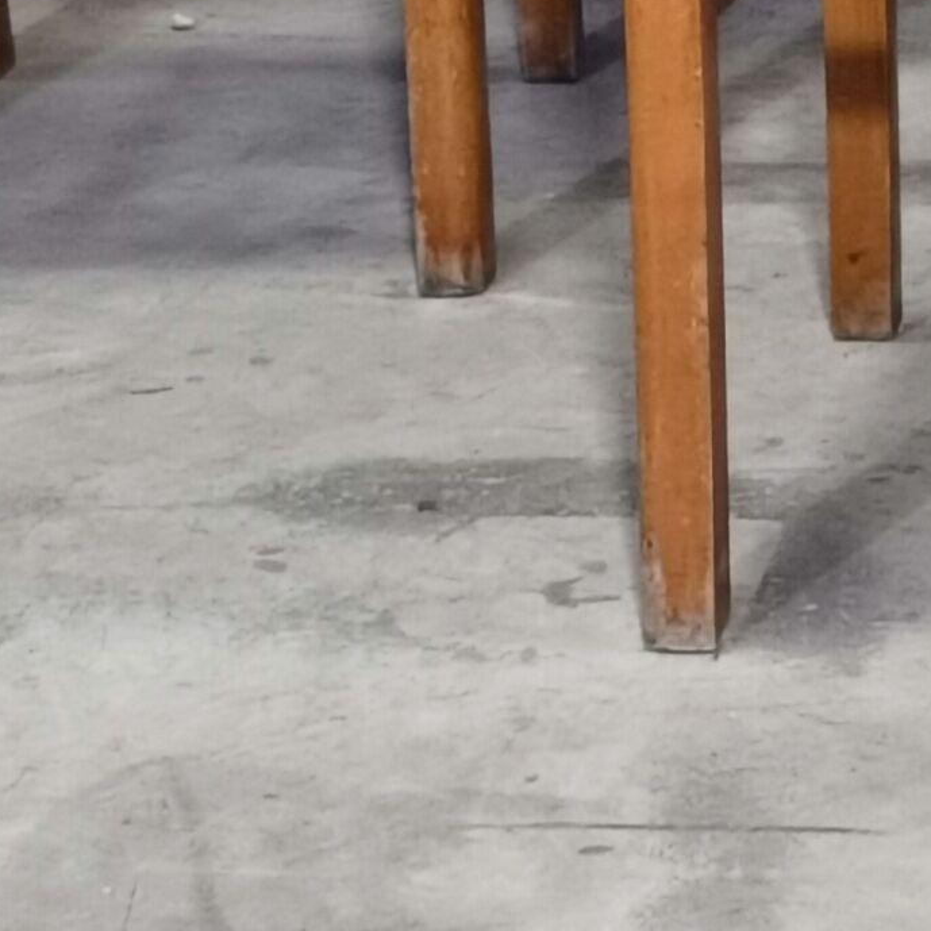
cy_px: -74
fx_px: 4960
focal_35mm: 163
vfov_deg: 10.6
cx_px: 1419
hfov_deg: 10.3
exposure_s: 1/33.3
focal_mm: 6.71
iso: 640
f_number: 1.9
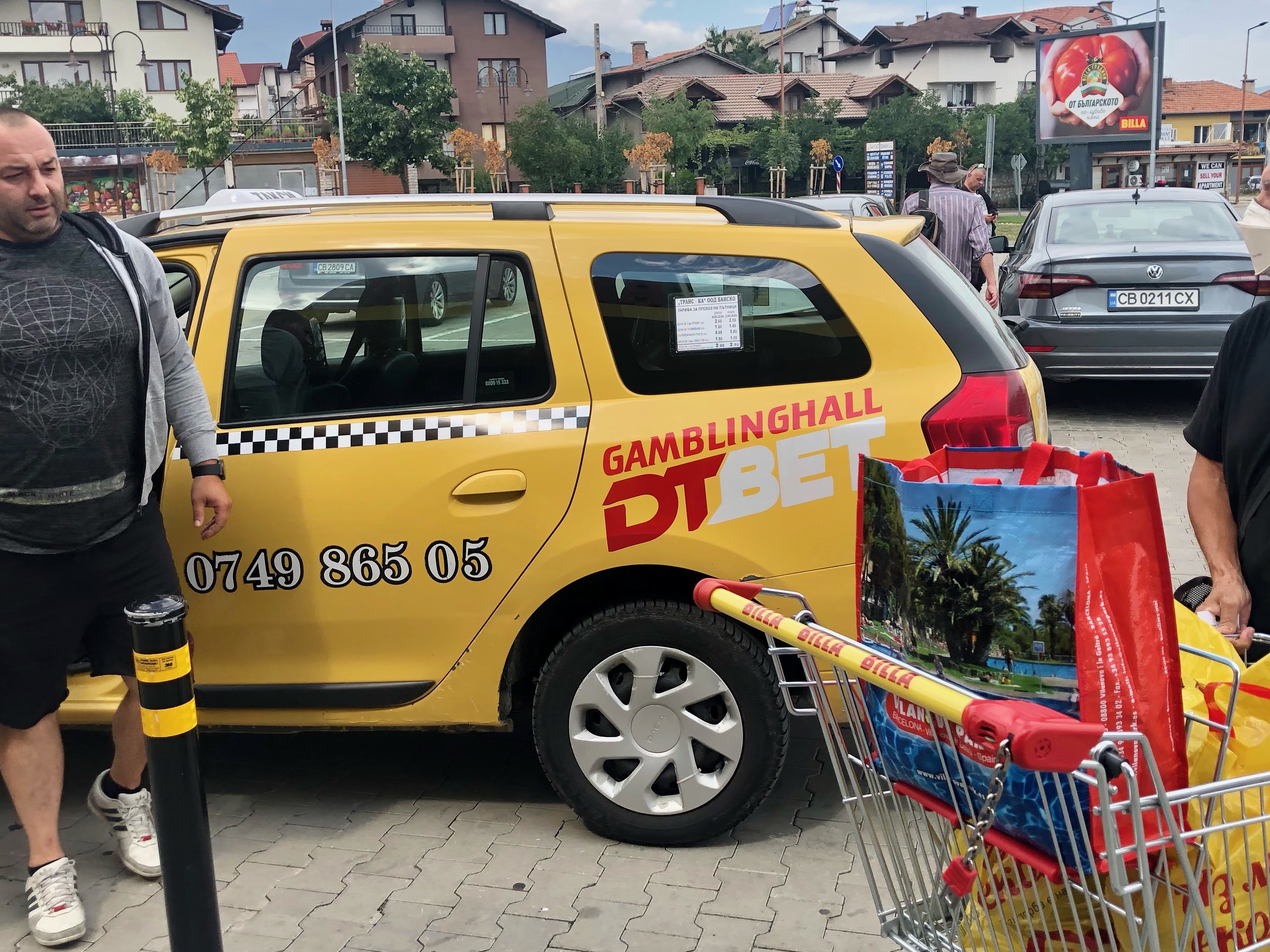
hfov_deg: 51.3
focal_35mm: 36
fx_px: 1321
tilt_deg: -12.1
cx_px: 669
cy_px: 477
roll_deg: +1.0
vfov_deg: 39.7
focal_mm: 3.99
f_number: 1.8
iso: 20
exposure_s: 1/857
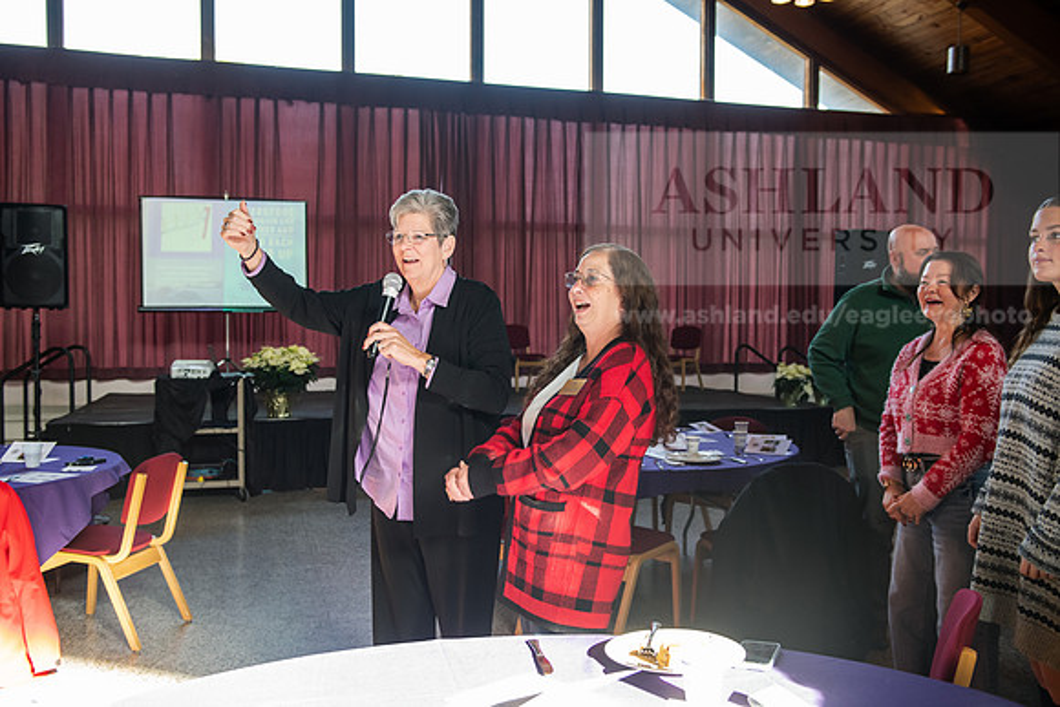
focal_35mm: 34
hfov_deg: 55.8
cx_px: 530
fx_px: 1001
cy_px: 354
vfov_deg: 38.9
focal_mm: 34
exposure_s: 1/250
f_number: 3.5
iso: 1250
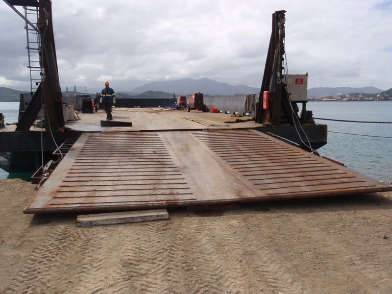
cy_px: 147
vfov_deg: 49.7
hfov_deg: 63.4
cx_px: 196
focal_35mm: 28
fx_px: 317
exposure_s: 1/500
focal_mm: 5
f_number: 5
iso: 64
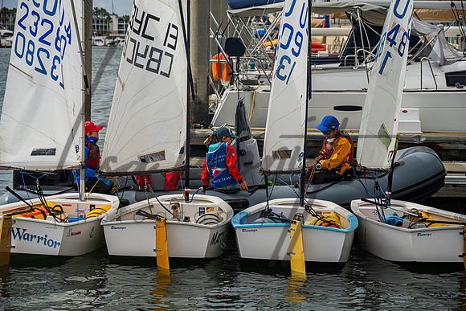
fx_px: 1269
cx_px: 233
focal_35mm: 98
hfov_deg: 20.8
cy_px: 156
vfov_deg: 14.0
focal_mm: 98
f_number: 6.3
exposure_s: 1/1600
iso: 200
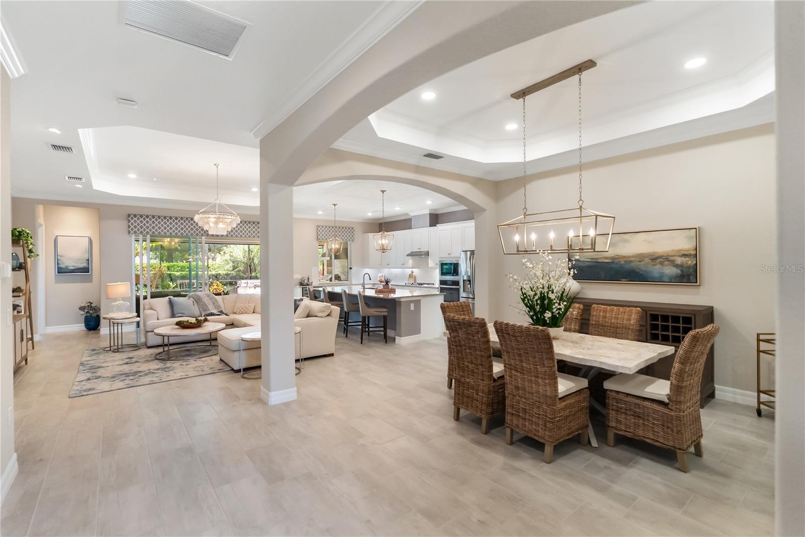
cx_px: 402
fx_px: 358
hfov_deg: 96.7
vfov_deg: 73.8
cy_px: 268
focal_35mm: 16
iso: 800
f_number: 2.8
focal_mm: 16
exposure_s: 1/320
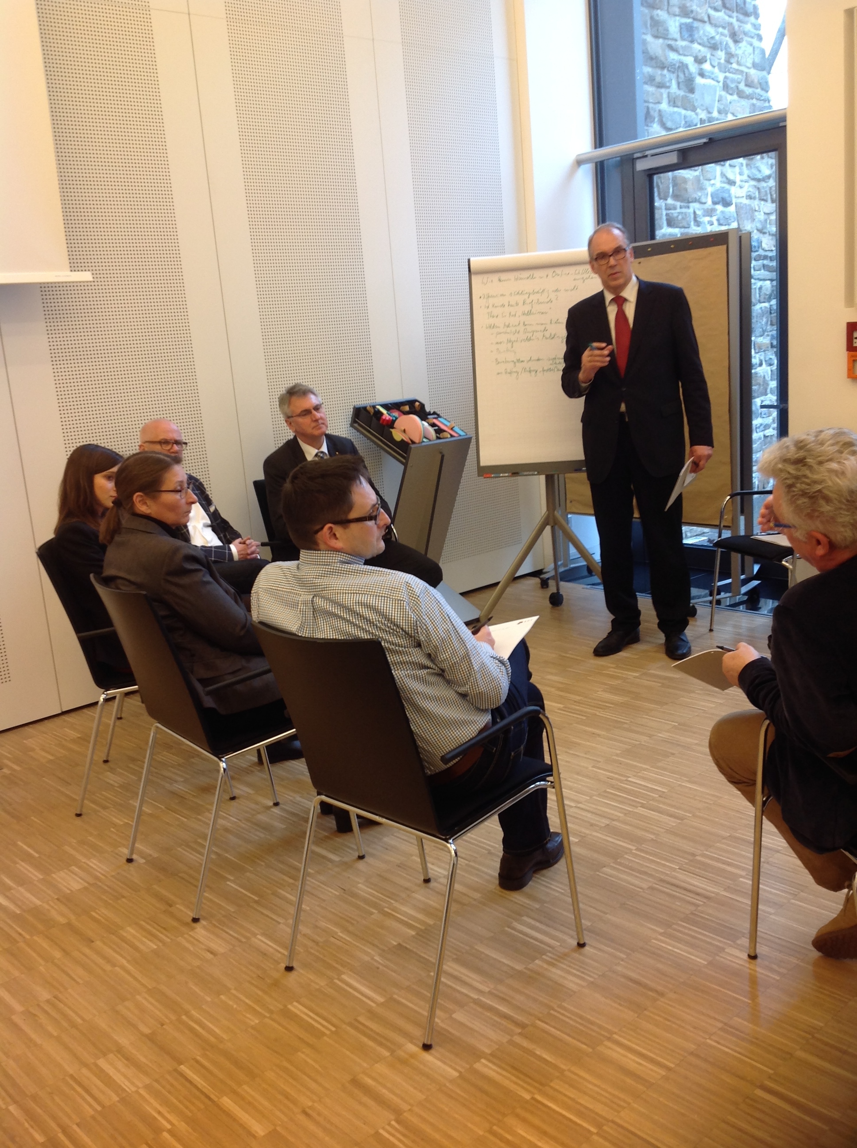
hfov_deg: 40.6
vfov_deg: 52.7
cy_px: 574
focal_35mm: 35
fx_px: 1158
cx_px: 428
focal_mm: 4.28
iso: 50
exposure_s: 1/15
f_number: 2.4
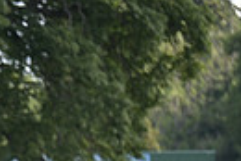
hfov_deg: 2.3
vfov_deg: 1.5
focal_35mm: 894
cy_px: 356
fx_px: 5991
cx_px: -208
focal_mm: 200
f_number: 4
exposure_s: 1/1250
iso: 450
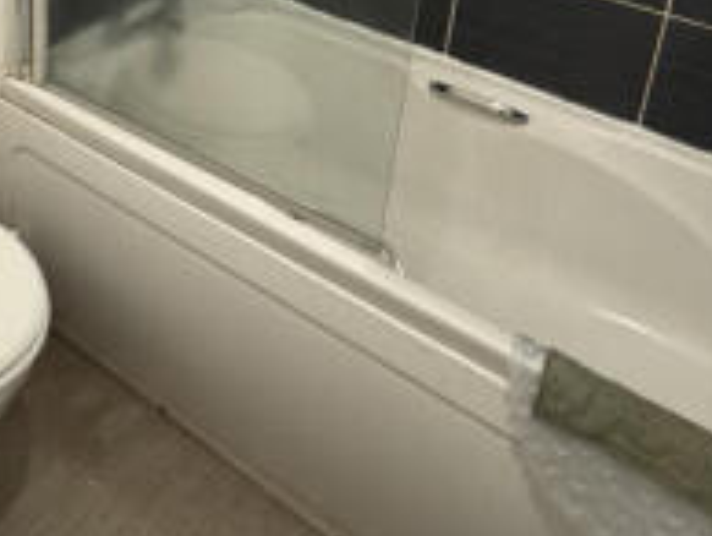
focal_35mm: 42
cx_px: 248
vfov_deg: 29.9
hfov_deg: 44.2
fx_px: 865
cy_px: -94
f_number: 2.2
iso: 800
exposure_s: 1/50
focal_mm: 2.22
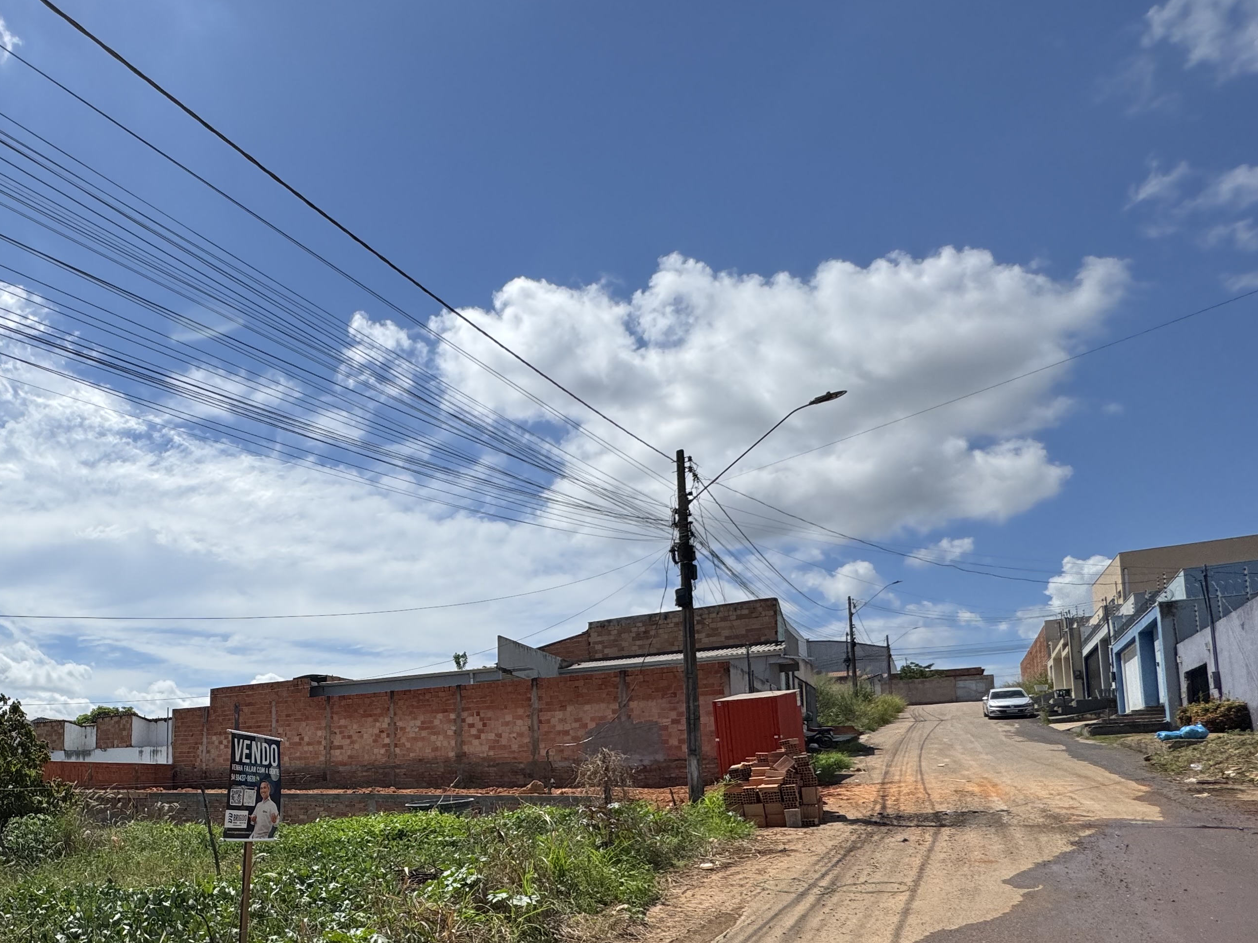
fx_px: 799
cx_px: 300
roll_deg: -0.5
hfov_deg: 70.7
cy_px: 720
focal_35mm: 22
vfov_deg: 57.6
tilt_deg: +4.5
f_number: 2.2
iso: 40
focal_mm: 2.22
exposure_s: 1/4132
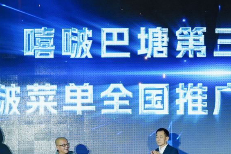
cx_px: 224
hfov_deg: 14.8
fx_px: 876
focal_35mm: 137
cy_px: 187
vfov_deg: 9.9
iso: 1000
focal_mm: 40.2
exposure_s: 1/160
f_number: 5.6
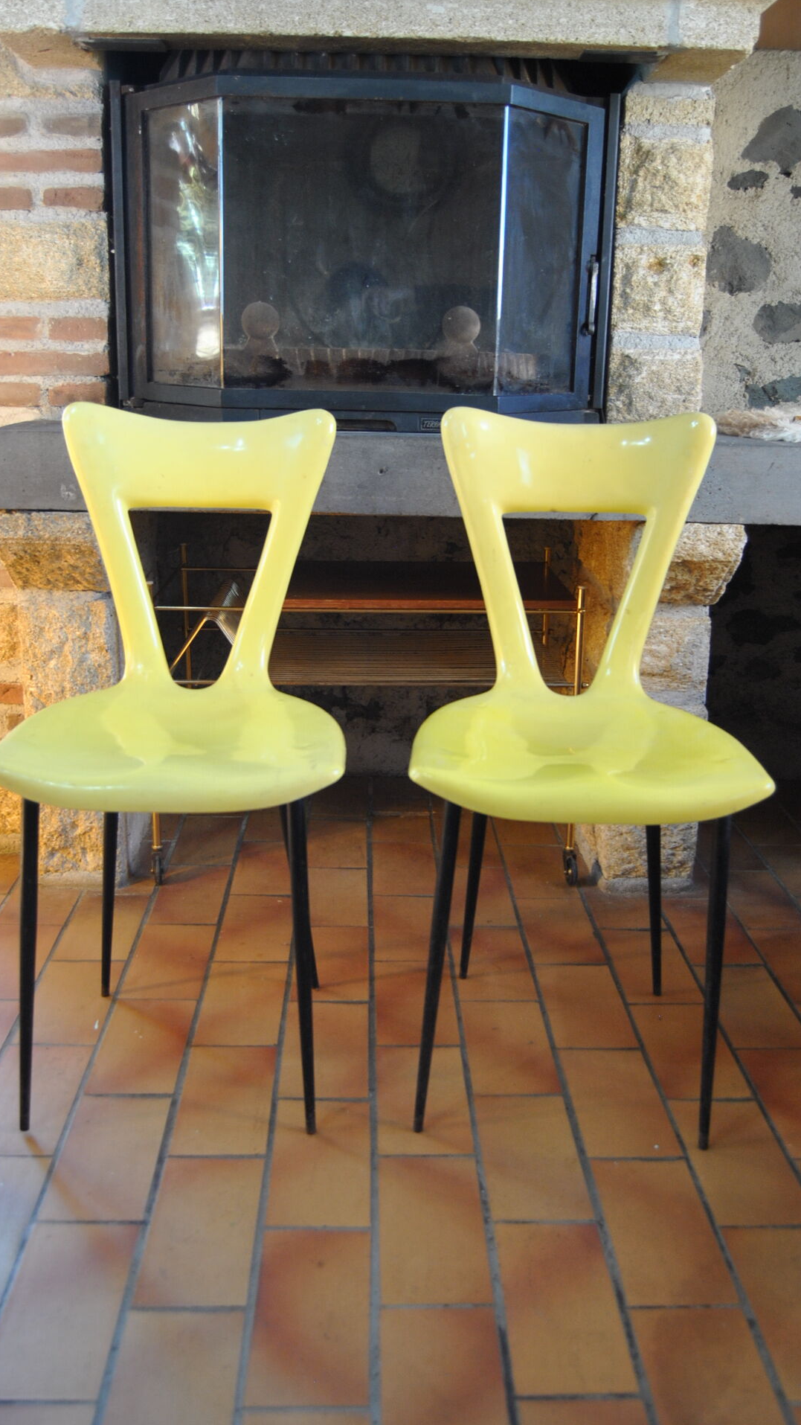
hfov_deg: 33.7
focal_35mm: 35
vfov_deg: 56.6
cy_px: 717
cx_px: 415
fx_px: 1322
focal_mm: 22
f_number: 3.5
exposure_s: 1/30
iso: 320
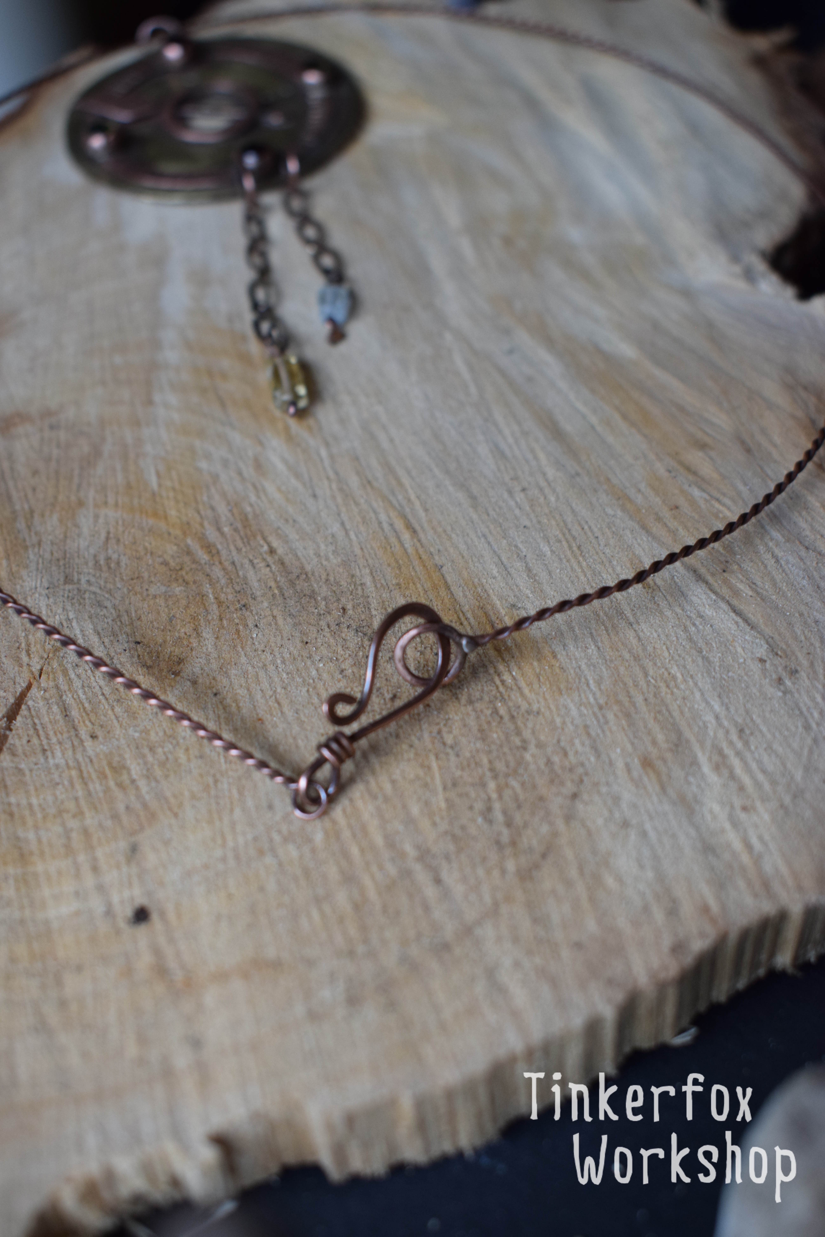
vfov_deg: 45.0
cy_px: 618
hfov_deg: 30.8
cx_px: 412
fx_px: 1495
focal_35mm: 44
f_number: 5.6
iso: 800
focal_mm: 29
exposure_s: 1/125
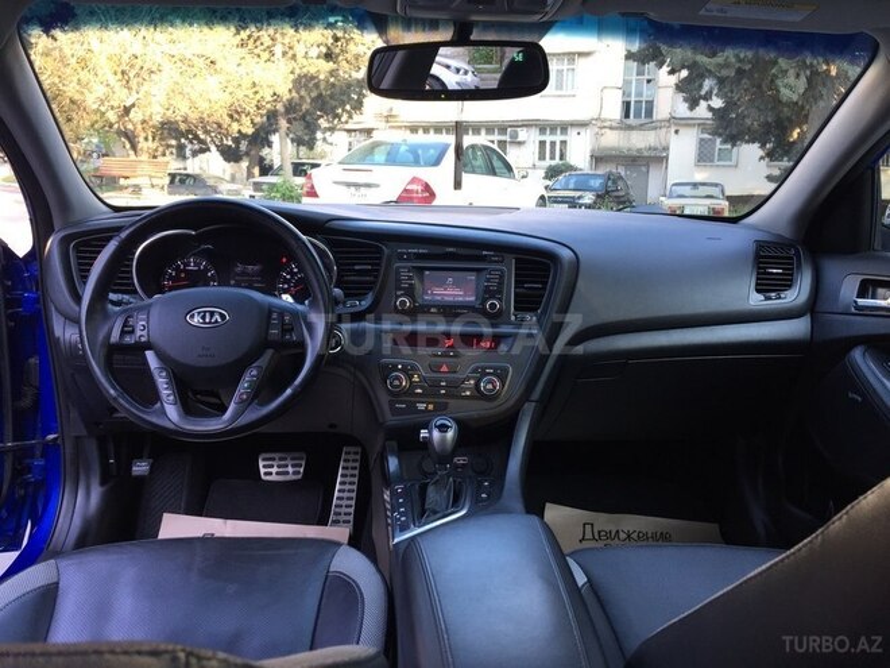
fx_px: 746
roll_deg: -0.9
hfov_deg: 61.7
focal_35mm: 29
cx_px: 445
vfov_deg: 48.2
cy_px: 334
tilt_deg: -13.7
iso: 40
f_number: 2.2
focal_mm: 4.15
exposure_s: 1/50
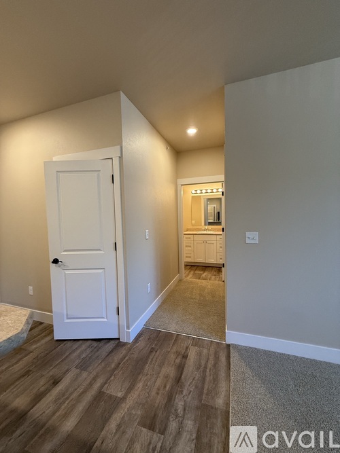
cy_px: 226
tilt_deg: -1.8
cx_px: 170
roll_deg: +1.0
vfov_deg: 102.1
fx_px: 183
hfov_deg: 85.7
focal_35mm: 14
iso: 320
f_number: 2.2
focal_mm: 2.22
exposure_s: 1/120
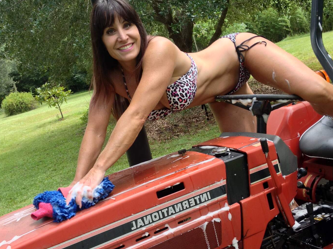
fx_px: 394
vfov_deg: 35.1
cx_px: 166
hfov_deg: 45.8
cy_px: 138
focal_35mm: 41
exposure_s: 1/217
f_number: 2.4
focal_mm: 4.28
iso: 50
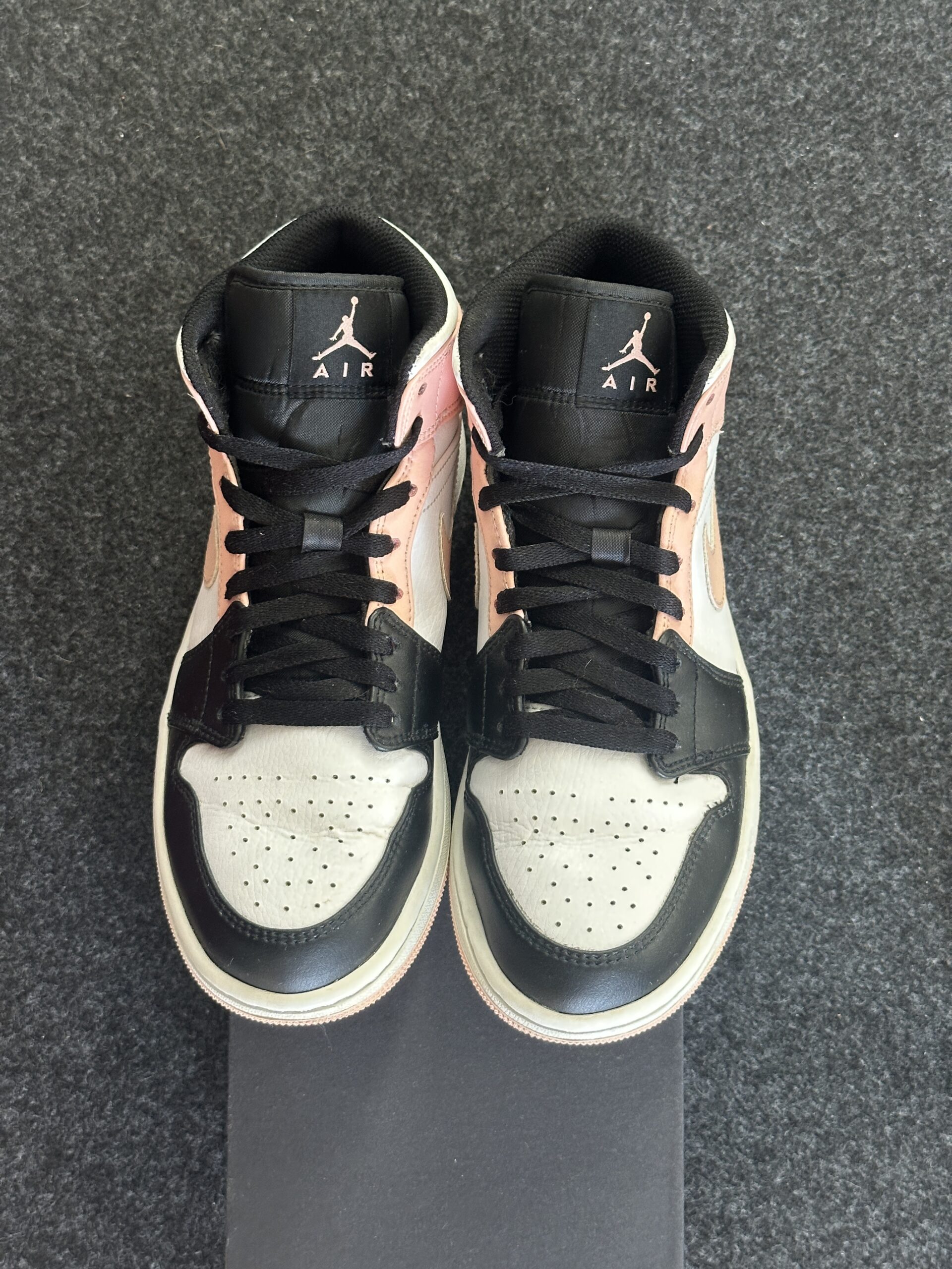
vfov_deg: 39.7
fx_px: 1760
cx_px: 476
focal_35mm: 48
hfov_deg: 30.3
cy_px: 634
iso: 200
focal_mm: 6.86
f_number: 1.78
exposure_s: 1/50
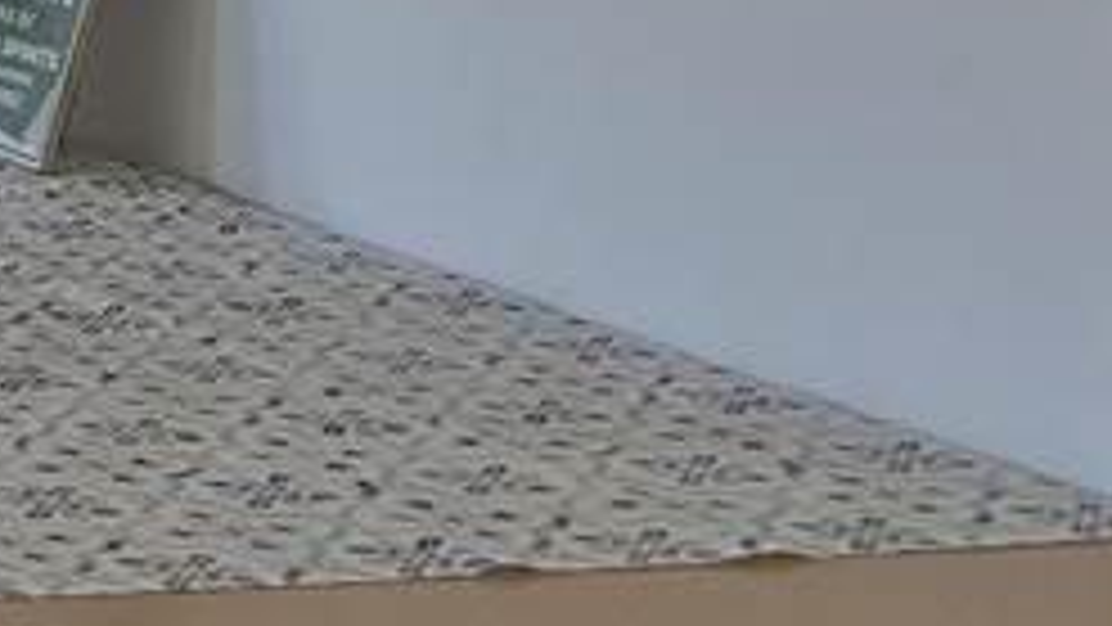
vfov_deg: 9.3
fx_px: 3834
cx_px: -1369
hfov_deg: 13.3
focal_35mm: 130
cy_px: 18
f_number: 1.7
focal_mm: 6.3
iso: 160
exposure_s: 1/180
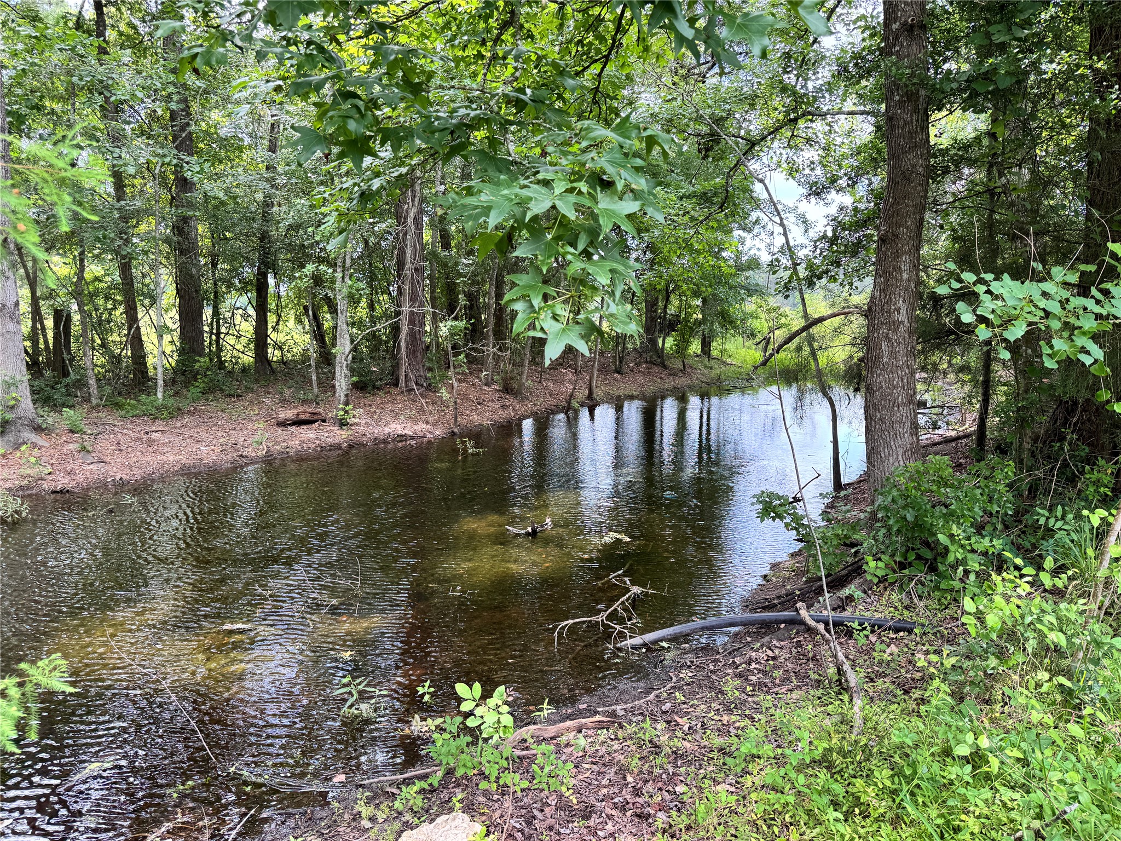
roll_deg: -0.1
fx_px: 777
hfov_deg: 71.6
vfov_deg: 56.8
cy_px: 420
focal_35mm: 24
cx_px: 560
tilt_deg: -8.0
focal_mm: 6.76
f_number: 1.78
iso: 64
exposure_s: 1/241
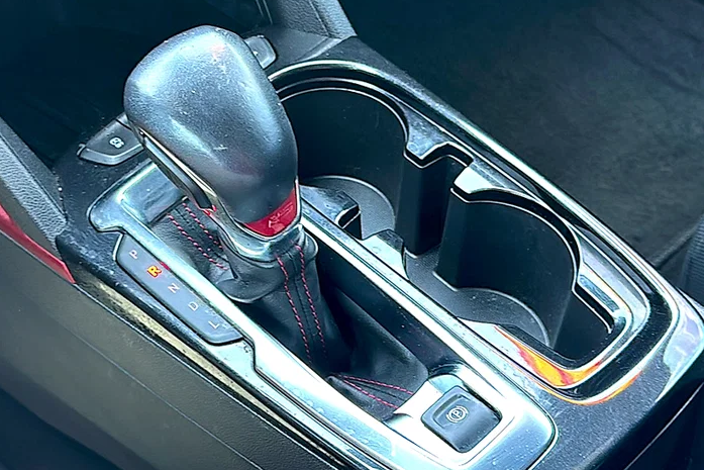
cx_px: 351
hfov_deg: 41.9
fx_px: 919
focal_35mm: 47
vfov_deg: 28.7
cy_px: 236
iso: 125
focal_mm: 6.86
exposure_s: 1/40
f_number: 1.78
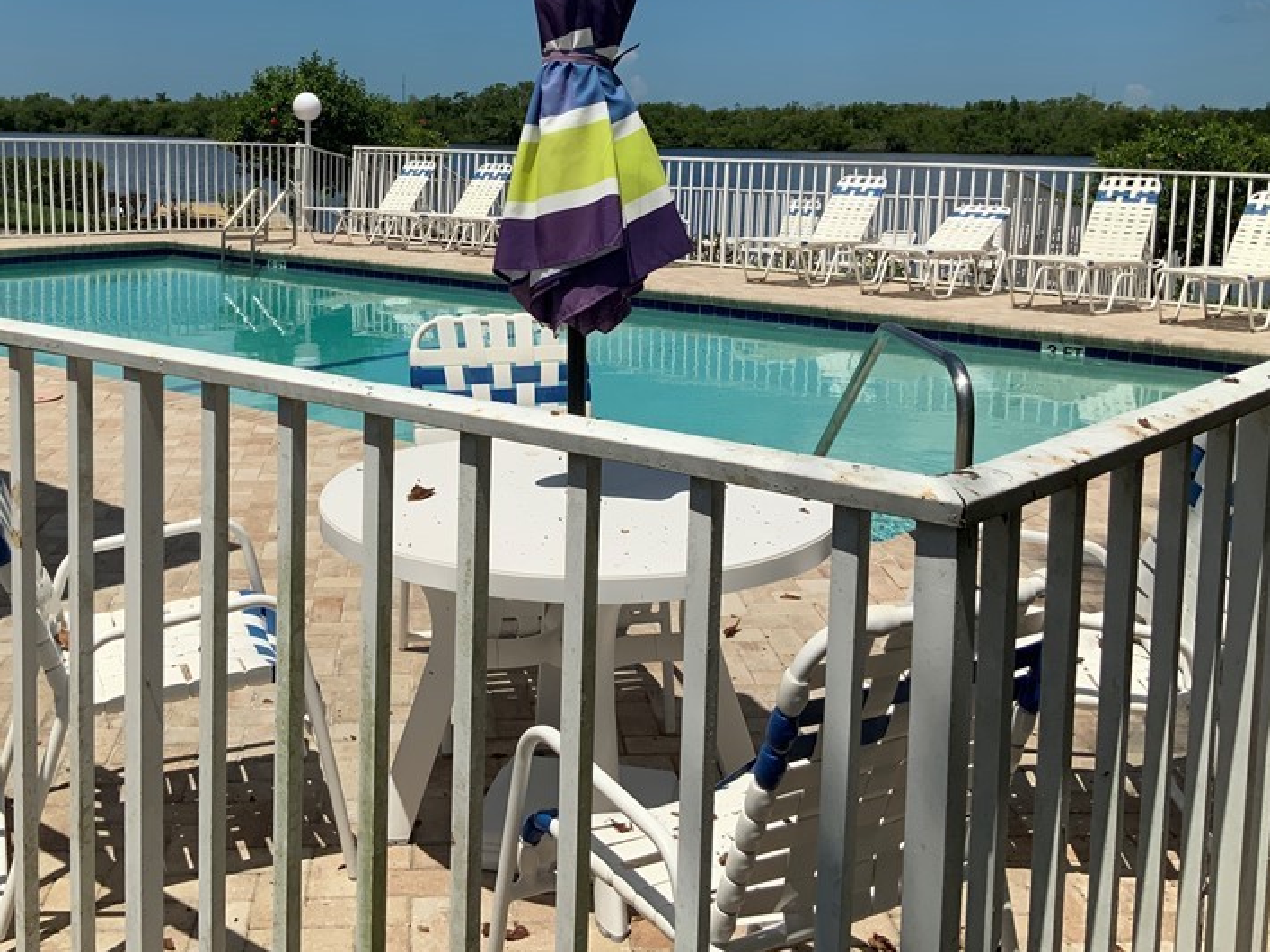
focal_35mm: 42
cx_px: 487
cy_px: 325
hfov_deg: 44.5
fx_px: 1541
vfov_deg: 34.1
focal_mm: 3
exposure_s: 1/5263
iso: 20
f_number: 1.8
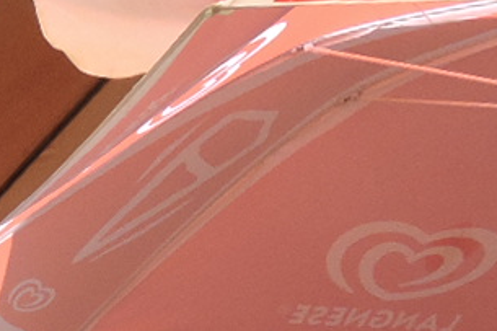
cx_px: -411
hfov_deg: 13.9
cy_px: 675
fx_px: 1807
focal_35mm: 131
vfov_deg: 9.7
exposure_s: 1/400
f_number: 3.3
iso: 100
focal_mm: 4.3
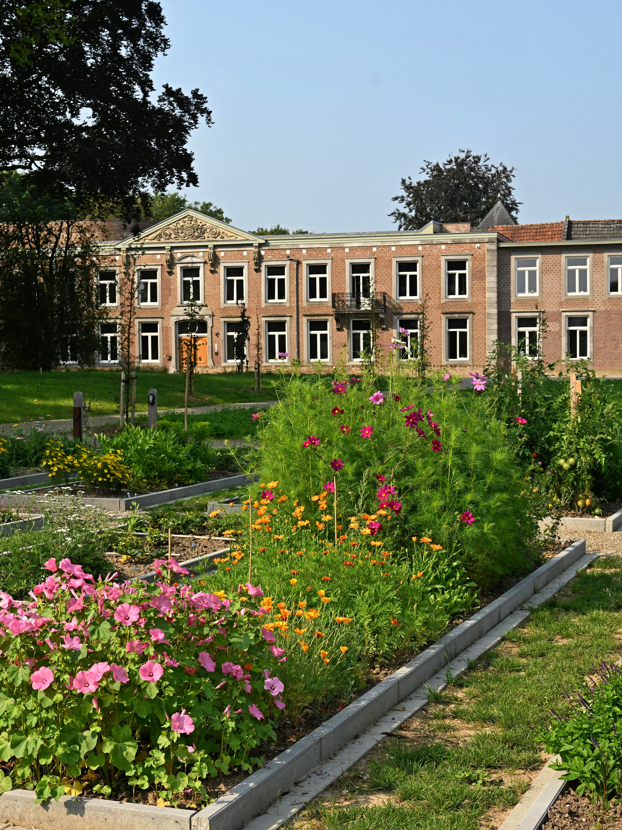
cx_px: 242
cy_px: 411
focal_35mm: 60
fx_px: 1437
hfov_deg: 24.4
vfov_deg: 32.2
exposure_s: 1/500
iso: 250
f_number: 8
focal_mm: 41
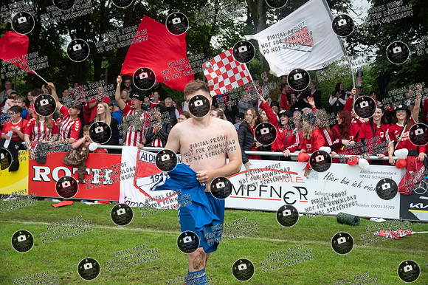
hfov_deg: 35.1
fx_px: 677
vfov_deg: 23.8
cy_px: 142
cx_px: 214
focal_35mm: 57
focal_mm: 38
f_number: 4
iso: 400
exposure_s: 1/500
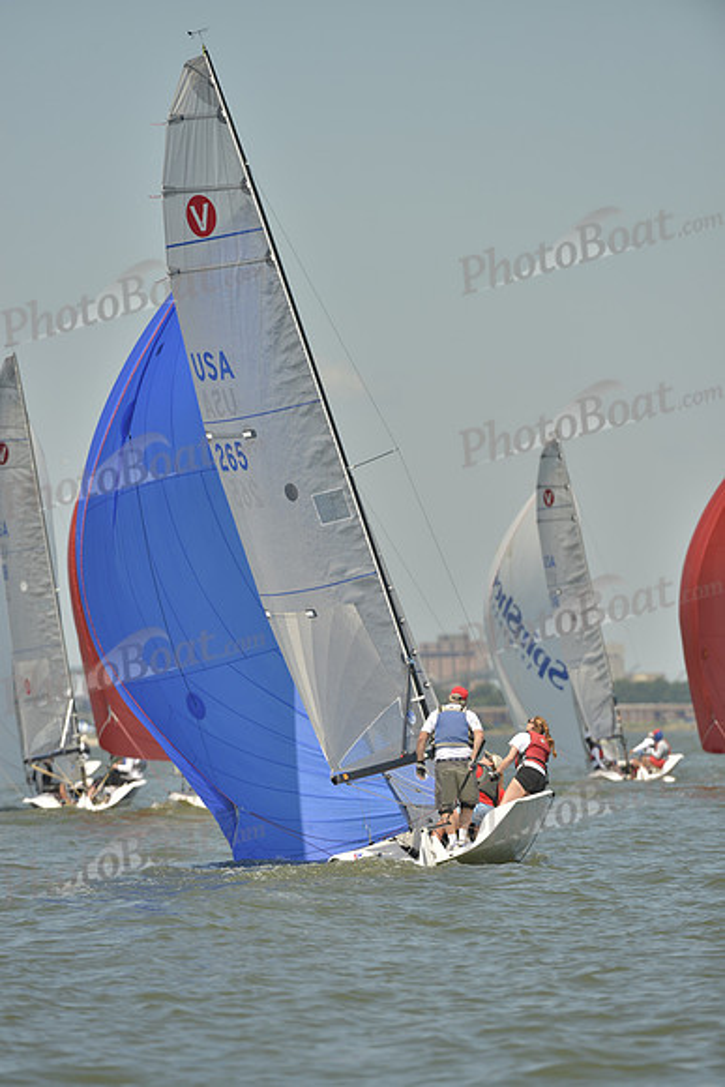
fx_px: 10868
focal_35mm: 360
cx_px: 362
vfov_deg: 5.7
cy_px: 544
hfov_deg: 3.8
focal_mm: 360
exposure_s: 1/1250
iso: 200
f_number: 6.3
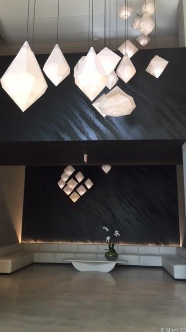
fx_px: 281
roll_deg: -0.6
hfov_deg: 36.6
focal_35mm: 32
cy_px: 166
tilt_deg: +11.6
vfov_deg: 61.0
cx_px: 89
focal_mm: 4.15
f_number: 2.2
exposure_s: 1/30
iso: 32
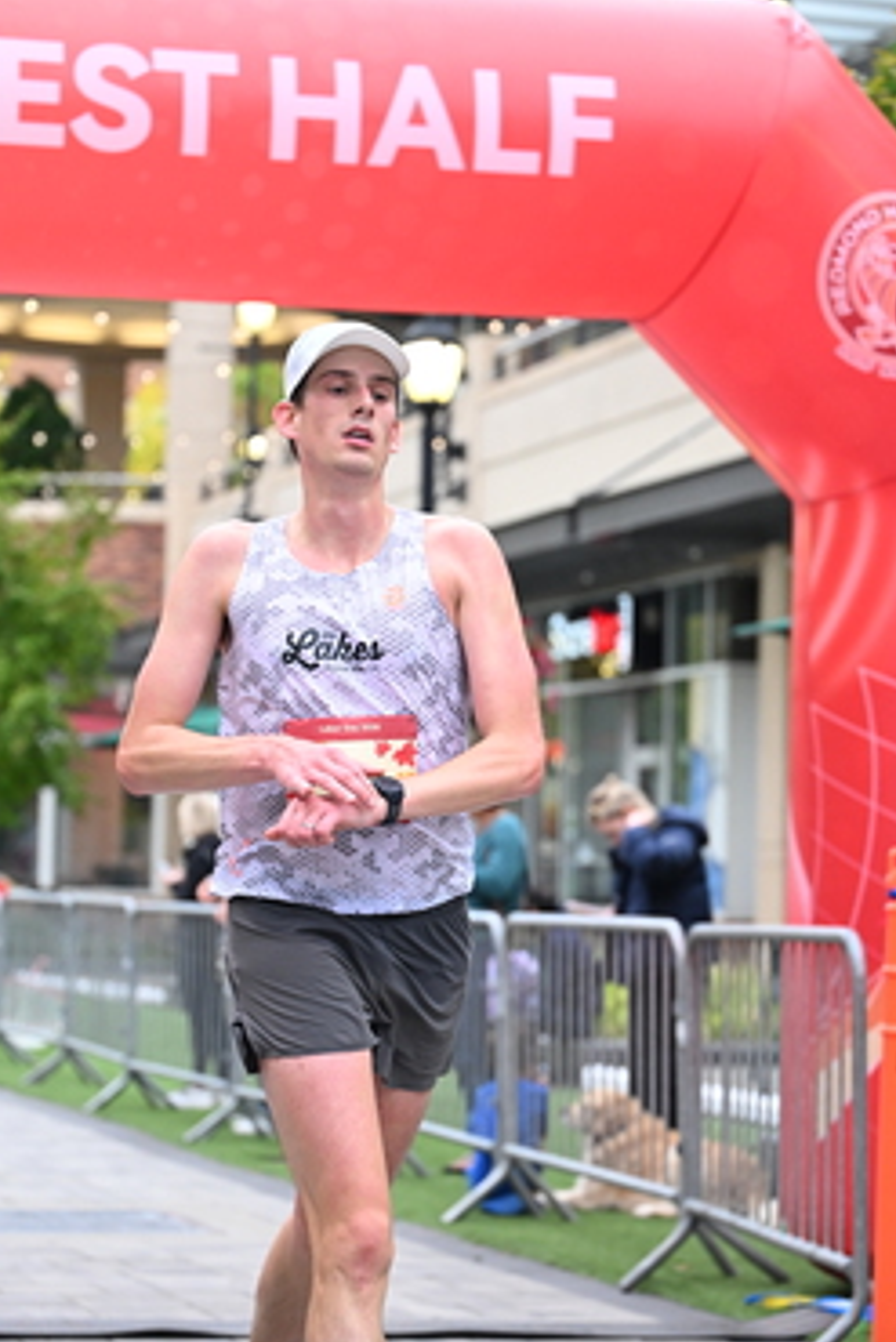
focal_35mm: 104
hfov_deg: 13.2
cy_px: 740
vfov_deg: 19.6
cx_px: 379
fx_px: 3879
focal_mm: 70
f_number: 2.8
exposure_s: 1/800
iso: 1600
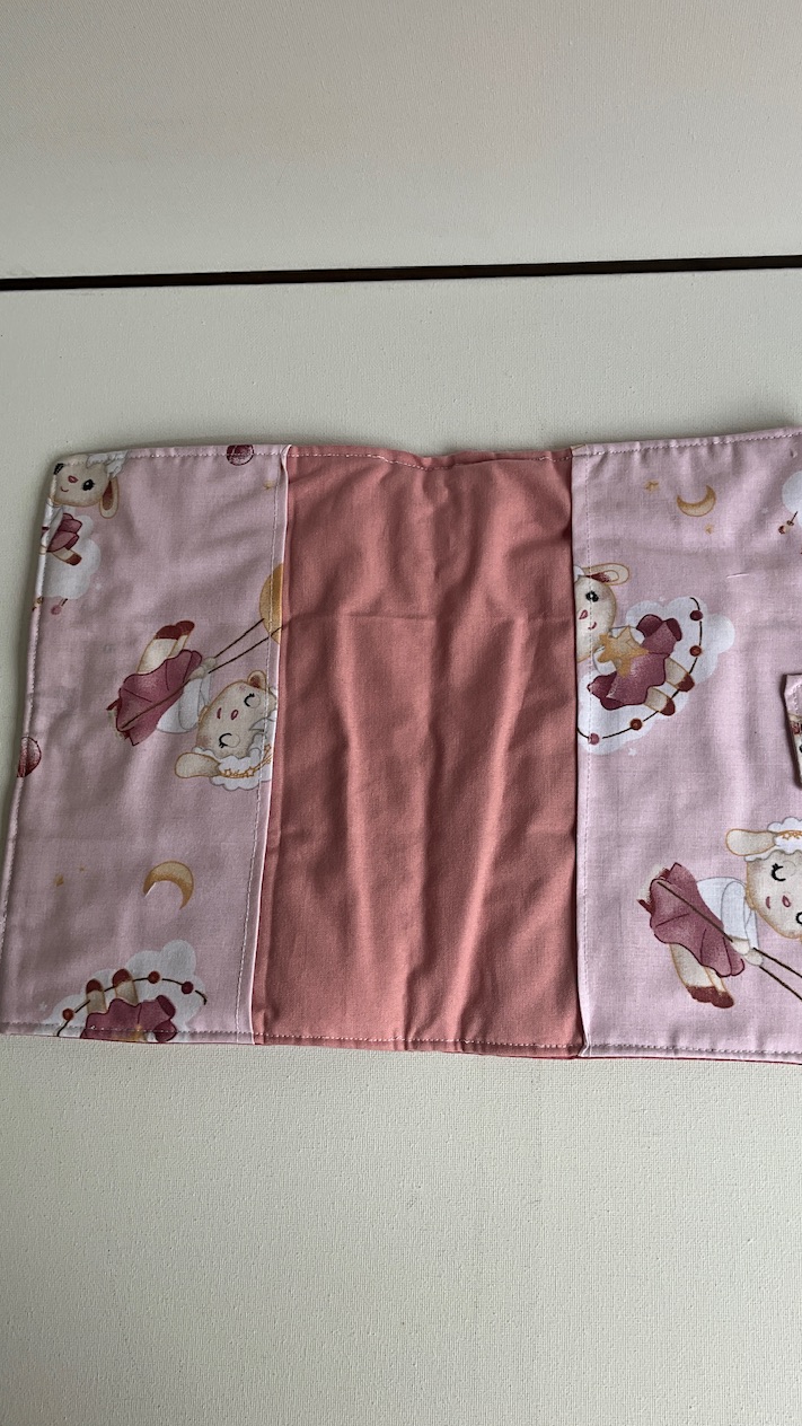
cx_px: 442
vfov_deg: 61.0
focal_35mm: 32
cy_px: 719
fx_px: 1210
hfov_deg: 36.6
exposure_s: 1/227
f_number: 1.8
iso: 20
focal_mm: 3
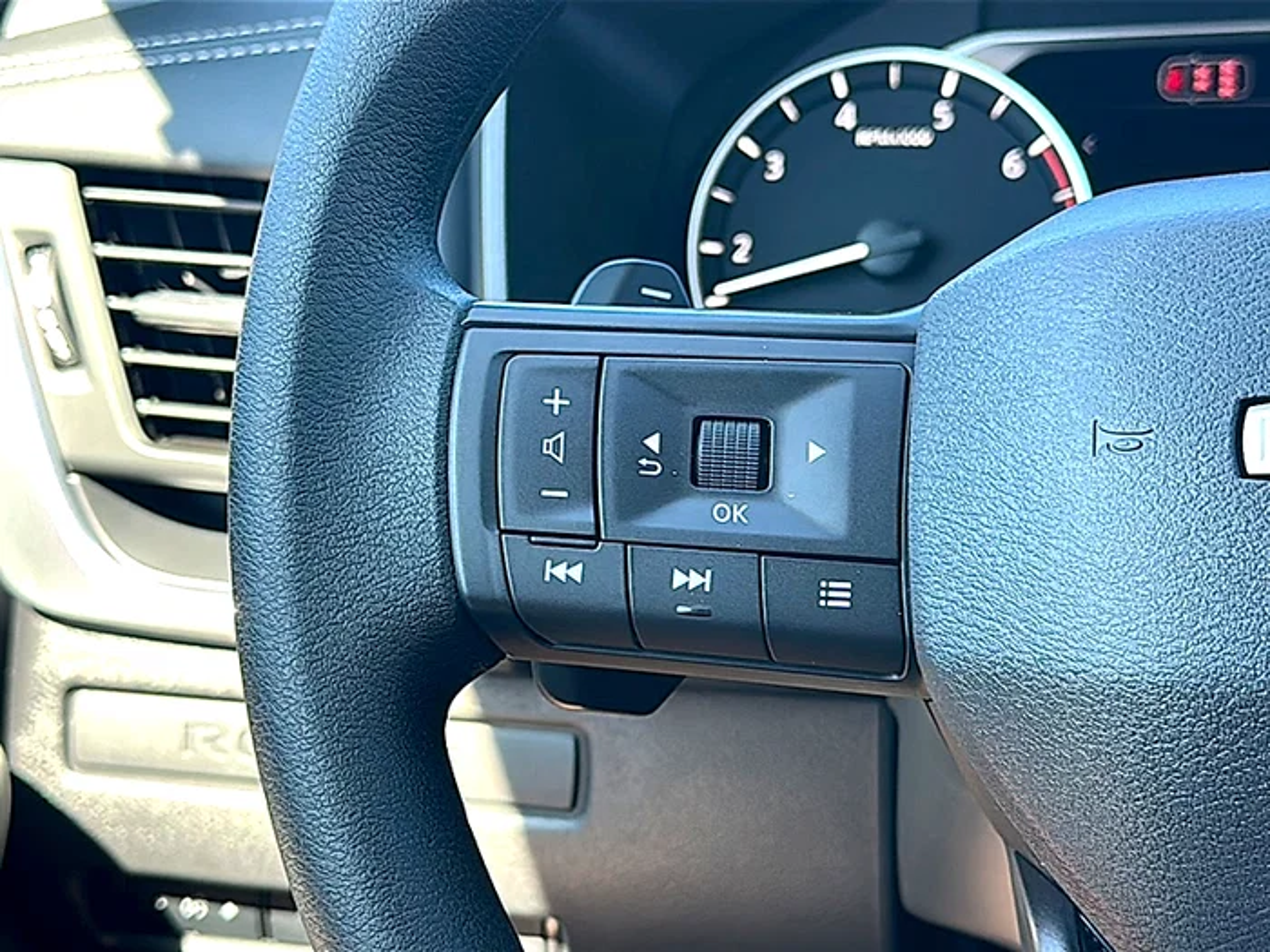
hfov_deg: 38.9
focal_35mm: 49
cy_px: 476
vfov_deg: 29.7
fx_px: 1798
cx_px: 635
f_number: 1.78
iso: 50
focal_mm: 6.86
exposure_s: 1/87
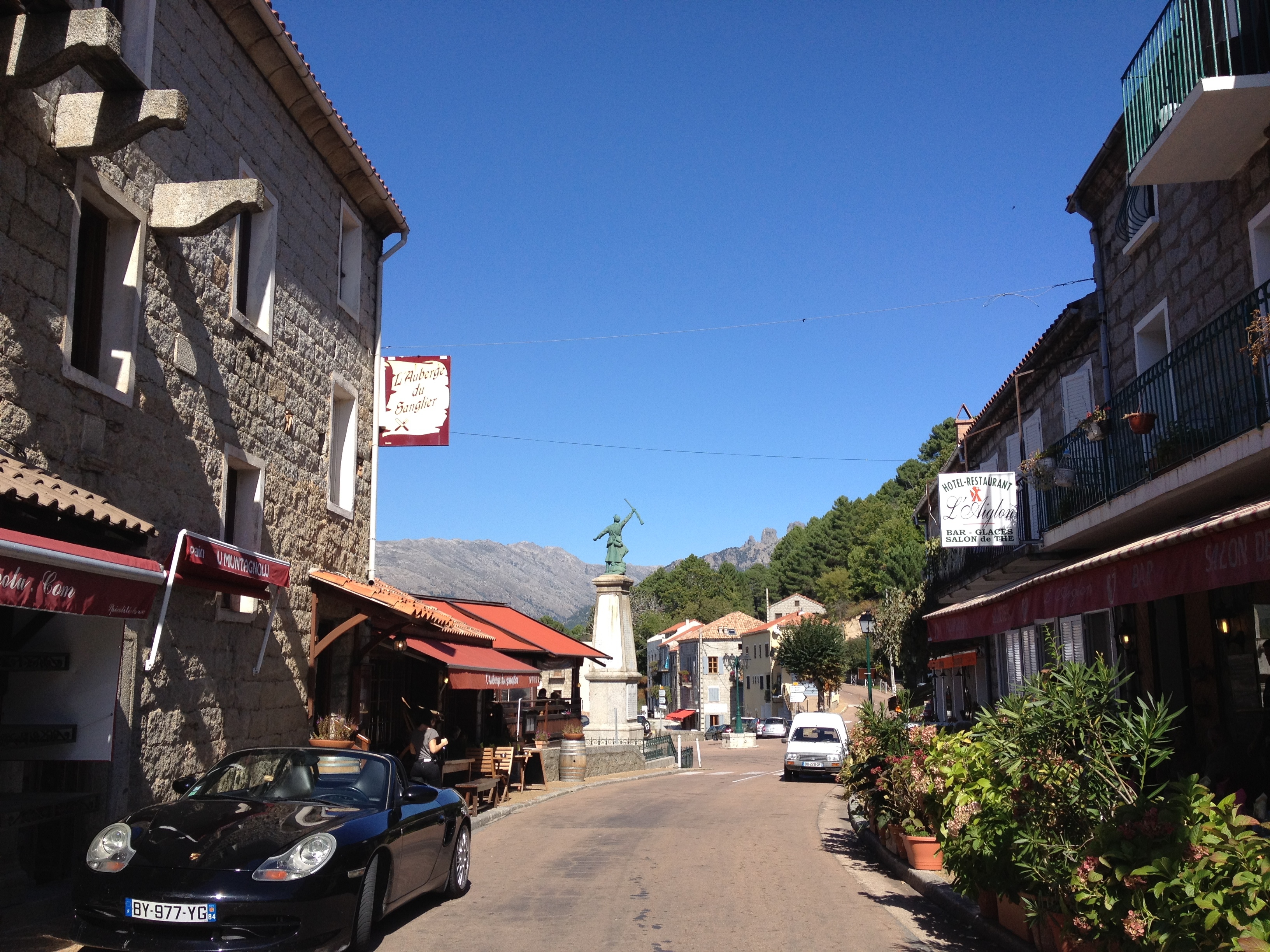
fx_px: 1284
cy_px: 476
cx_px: 635
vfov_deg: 40.7
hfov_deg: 52.6
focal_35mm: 35
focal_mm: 4.28
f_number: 2.4
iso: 64
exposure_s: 1/1493
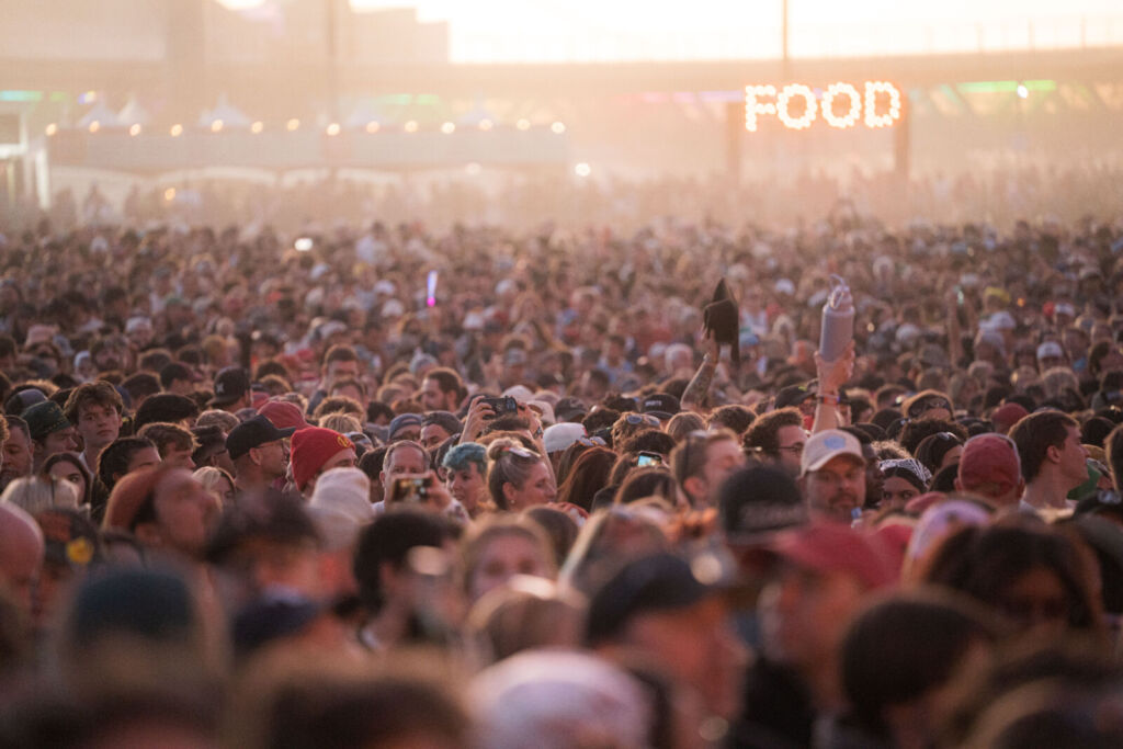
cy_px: 374
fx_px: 5615
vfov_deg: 7.6
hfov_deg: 11.4
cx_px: 562
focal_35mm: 180
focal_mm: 180
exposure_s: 1/400
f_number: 2.8
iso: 6400
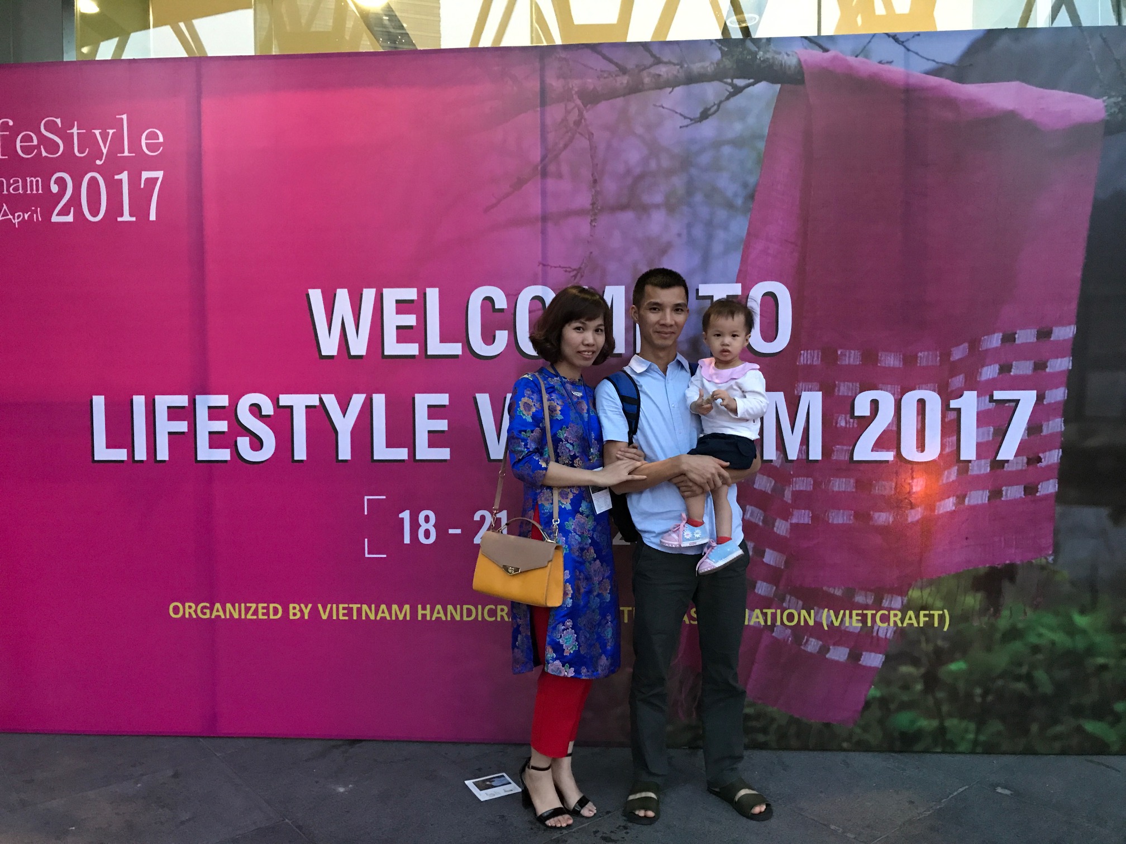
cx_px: 563
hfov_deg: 63.4
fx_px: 911
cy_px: 422
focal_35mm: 28
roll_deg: +0.3
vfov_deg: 49.7
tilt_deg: -2.8
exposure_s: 1/5
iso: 100
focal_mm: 3.99
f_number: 1.8
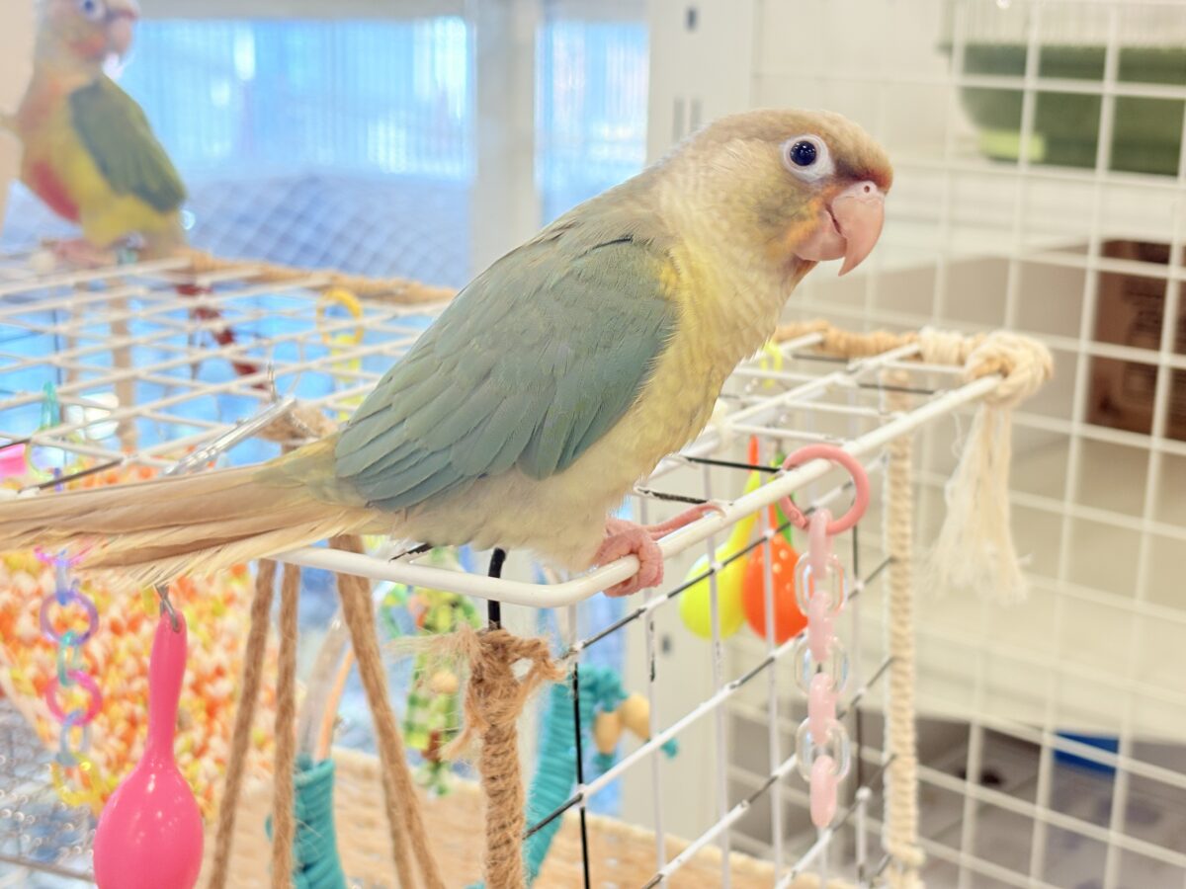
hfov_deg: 36.8
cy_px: 444
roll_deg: +0.1
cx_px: 593
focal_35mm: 52
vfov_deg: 28.0
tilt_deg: -12.3
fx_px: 1782
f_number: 1.6
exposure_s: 1/86
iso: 50
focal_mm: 5.96
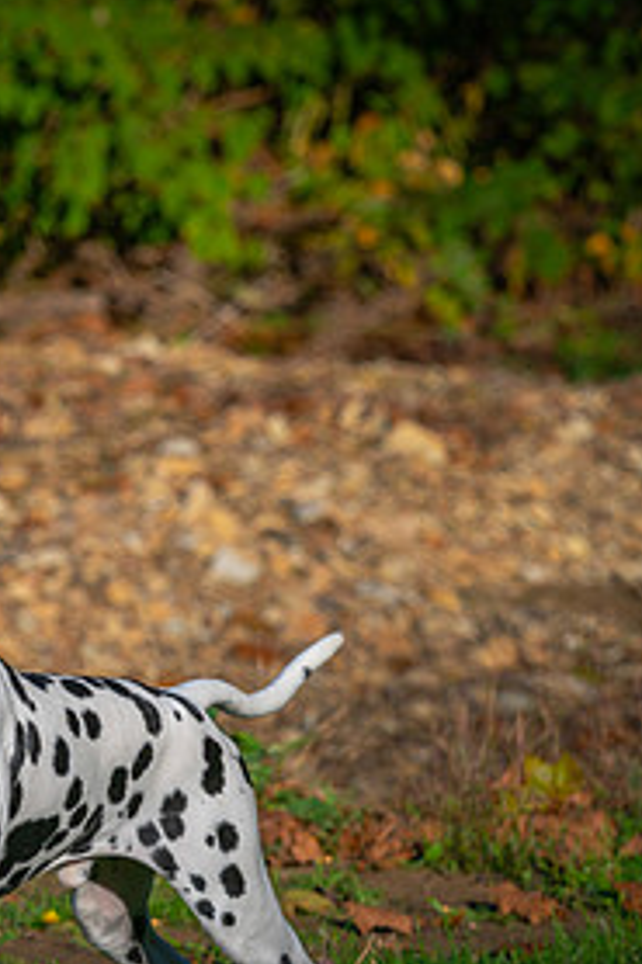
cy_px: 616
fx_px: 7204
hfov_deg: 5.1
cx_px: -156
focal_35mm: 269
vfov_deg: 7.7
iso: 100
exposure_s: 1/800
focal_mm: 129
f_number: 4.5
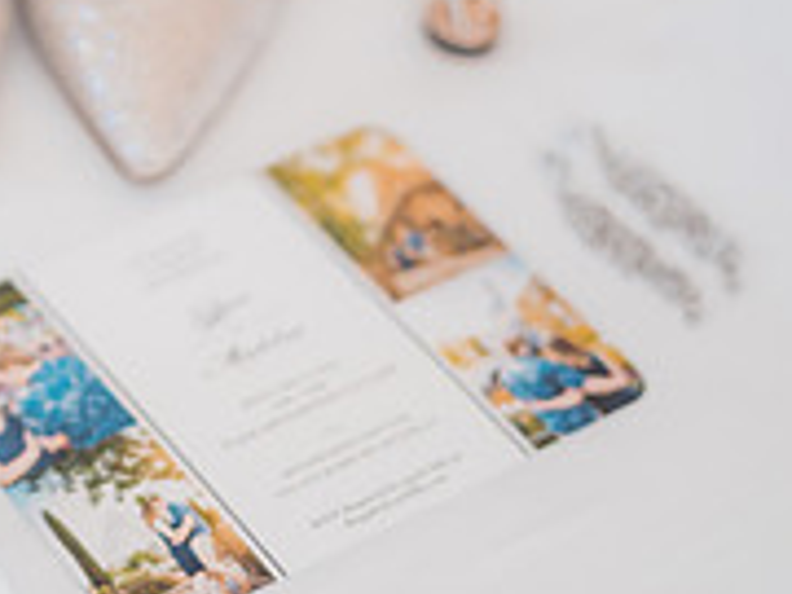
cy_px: 152
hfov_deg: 12.5
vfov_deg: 9.6
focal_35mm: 155
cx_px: -123
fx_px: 3546
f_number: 1.4
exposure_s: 1/125
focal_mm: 50
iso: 400
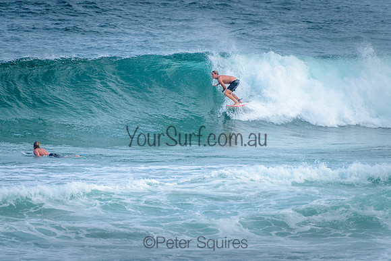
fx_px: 5330
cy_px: 102
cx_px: 196
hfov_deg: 4.2
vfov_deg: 2.8
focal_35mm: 491
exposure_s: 1/2000
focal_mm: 400
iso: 500
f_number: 5.6
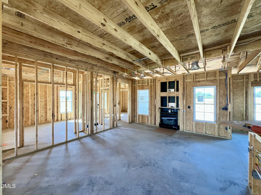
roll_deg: -0.1
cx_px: 130
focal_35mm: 13
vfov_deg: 89.9
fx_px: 98
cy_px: 98
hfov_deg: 106.2
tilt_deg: +0.8
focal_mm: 1.57
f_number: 1.8
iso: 160
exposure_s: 1/99
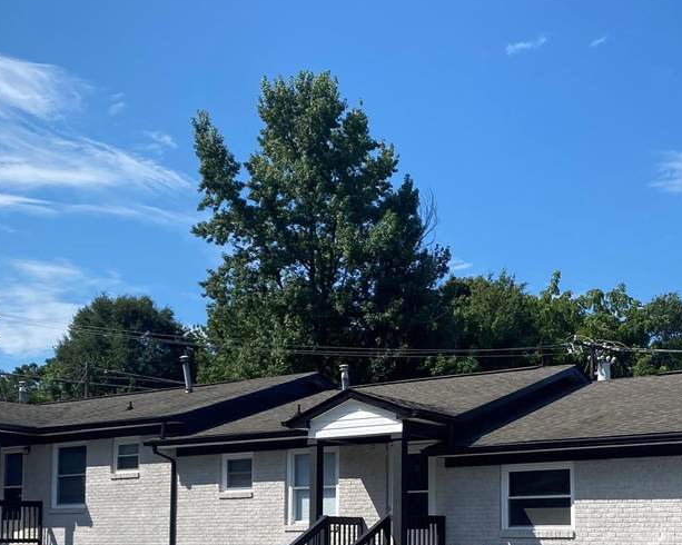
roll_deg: +0.2
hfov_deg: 35.3
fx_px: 1069
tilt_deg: +2.1
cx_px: 384
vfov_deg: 27.7
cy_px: 473
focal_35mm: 53
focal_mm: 4.25
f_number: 1.8
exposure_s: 1/2967
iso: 32
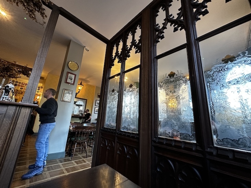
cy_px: 94
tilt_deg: +16.2
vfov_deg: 85.7
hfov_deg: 102.0
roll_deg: -2.8
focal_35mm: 14
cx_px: 126
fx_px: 102
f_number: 2.2
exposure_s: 1/50
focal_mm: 2.22
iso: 250
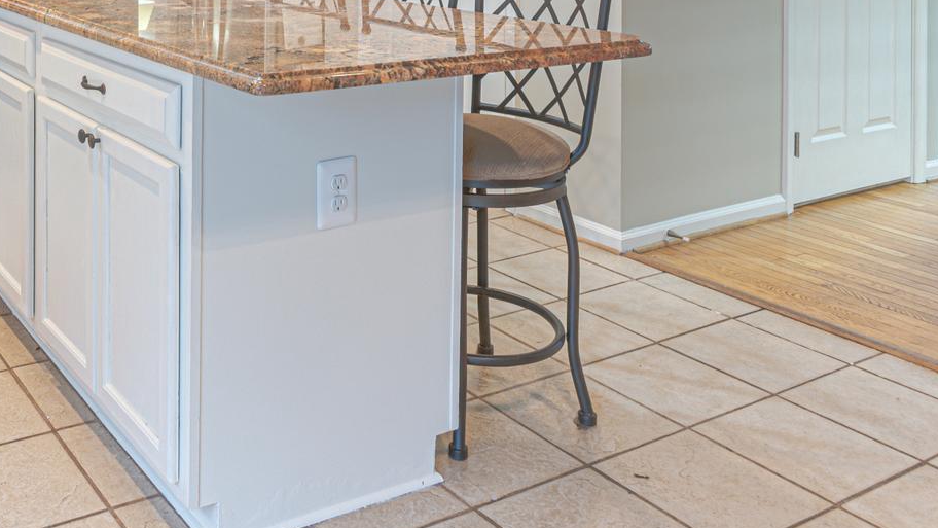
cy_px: -96
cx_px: 167
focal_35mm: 40
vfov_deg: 26.6
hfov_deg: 47.3
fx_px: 995
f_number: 8
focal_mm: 17
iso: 200
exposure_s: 1/500
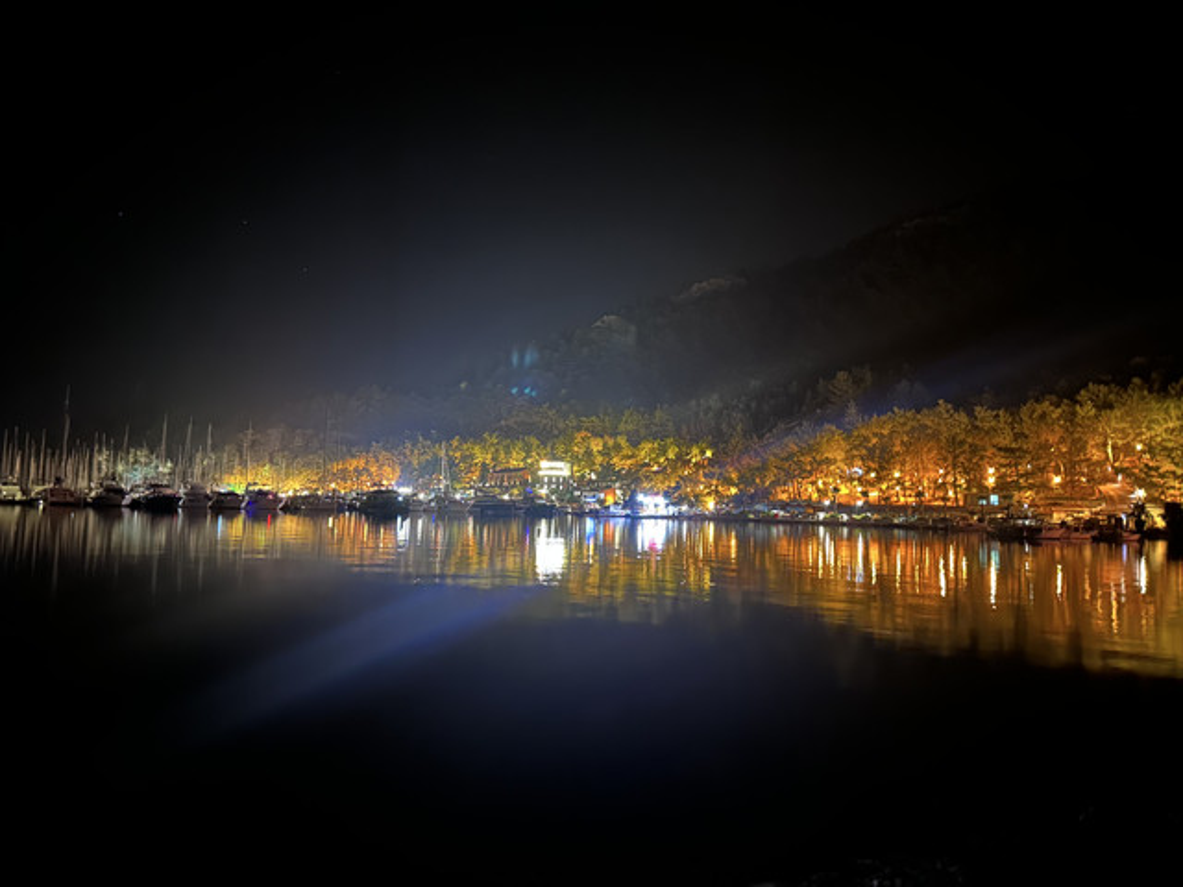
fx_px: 820
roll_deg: -1.1
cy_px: 444
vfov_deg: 56.8
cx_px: 592
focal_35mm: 24
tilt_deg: +3.6
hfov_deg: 71.6
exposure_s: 1/3
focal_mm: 6.86
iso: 2000
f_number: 1.78
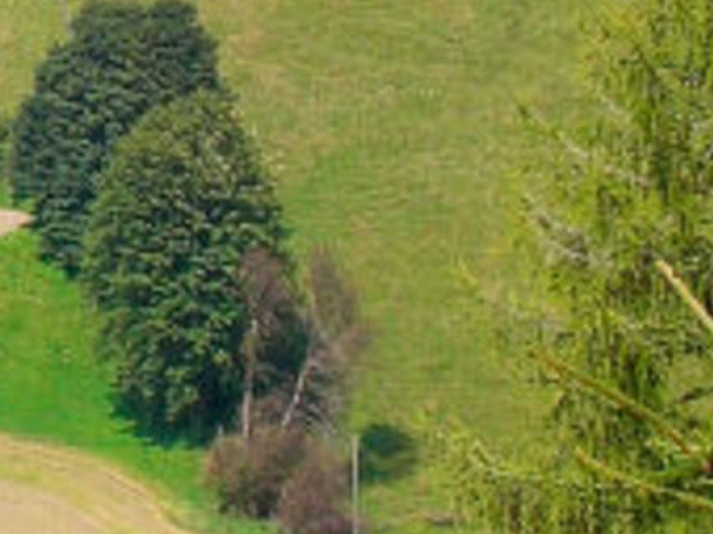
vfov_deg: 5.3
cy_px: 115
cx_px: -725
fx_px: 5767
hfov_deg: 6.8
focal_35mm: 280
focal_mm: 10.4
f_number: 5.7
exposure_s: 1/160
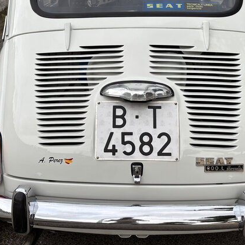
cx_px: 105
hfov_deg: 30.5
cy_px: 101
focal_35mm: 56
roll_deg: +1.0
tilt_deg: -14.3
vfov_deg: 30.5
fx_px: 448
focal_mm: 5.96
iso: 50
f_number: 1.6
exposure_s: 1/311
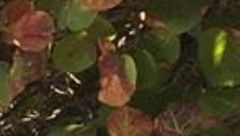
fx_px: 1401
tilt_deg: -8.6
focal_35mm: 220
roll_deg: +0.5
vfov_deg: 5.5
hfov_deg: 8.6
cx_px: -400
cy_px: 190
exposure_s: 1/488
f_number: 2.2
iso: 32
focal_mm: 4.15
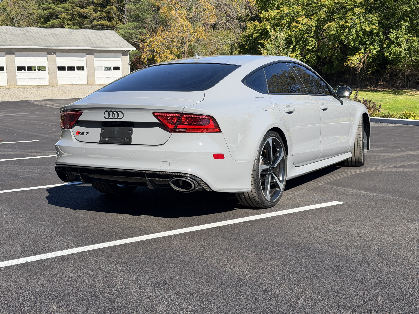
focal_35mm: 48
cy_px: 157
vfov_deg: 30.3
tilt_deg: -7.1
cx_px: 210
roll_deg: +2.4
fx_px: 581
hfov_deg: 39.7
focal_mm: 6.76
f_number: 1.78
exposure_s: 1/3891
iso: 100
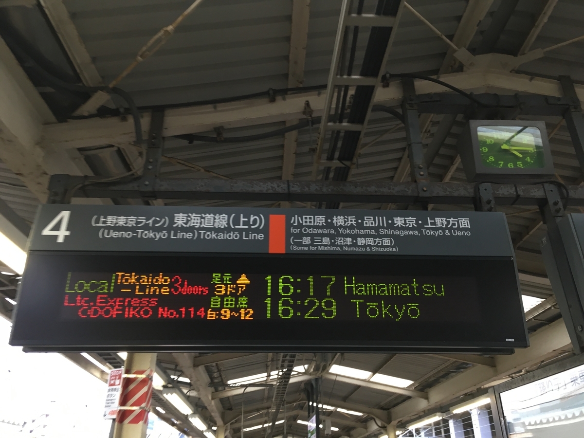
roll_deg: -2.3
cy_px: 219
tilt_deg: +28.2
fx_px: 489
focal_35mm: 29
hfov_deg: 61.7
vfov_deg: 48.2
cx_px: 292
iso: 32
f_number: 2.2
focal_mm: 4.15
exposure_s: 1/30
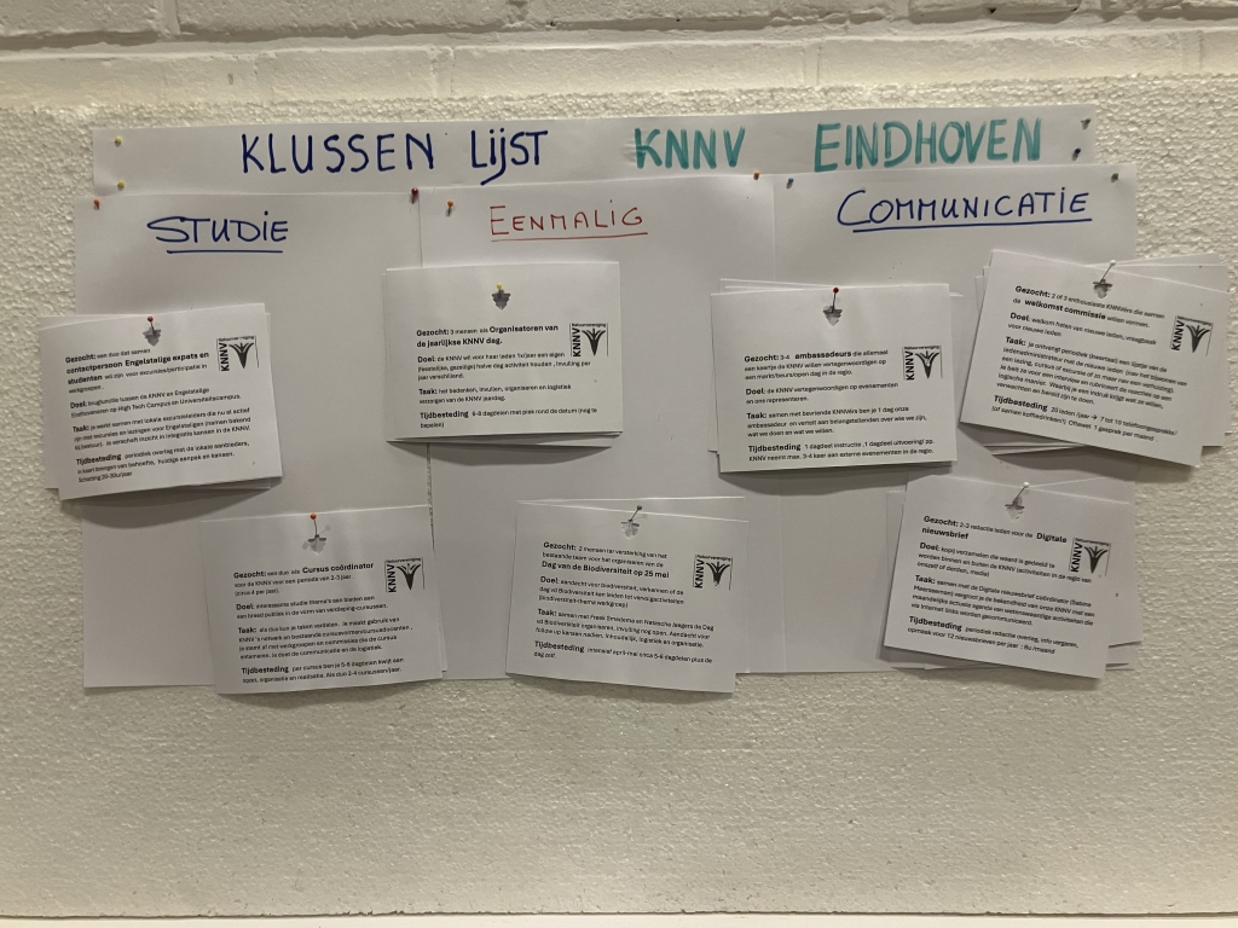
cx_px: 619
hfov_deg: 63.4
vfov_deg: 49.7
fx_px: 1001
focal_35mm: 28
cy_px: 464
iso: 100
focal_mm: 3.99
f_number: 1.8
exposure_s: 1/50
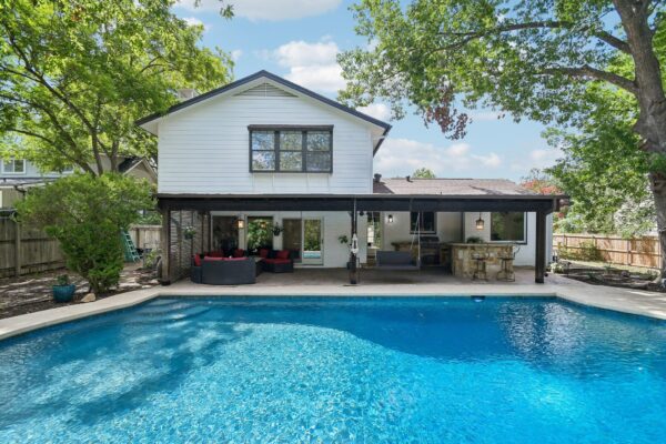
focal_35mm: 15
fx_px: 277
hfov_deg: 100.4
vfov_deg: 77.3
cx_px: 333
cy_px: 222
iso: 400
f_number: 8
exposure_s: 1/250
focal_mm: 10
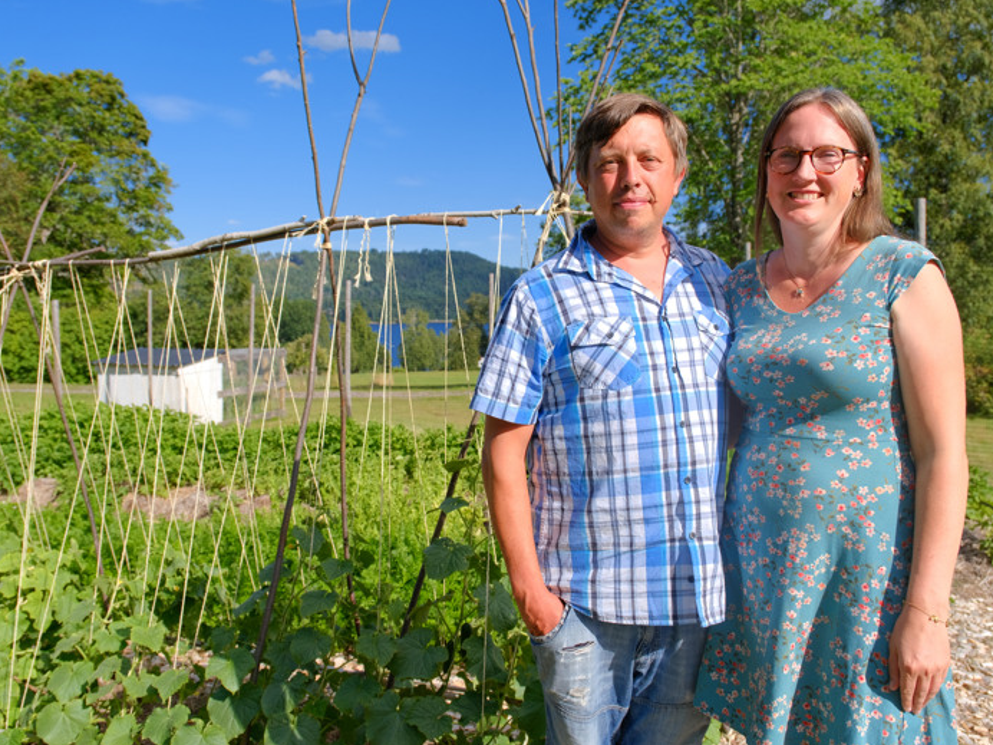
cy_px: 367
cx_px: 498
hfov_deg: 60.0
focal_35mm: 30
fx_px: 861
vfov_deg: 46.8
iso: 320
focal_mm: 18
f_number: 4
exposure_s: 1/1250
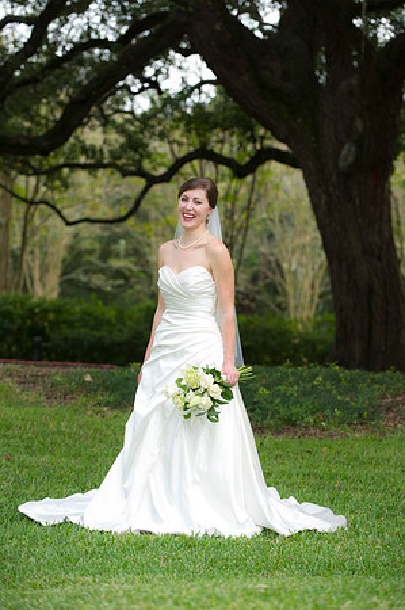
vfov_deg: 17.7
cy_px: 305
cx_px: 202
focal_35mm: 116
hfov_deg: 11.8
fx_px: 1962
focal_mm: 116
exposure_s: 1/125
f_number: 3.5
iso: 400
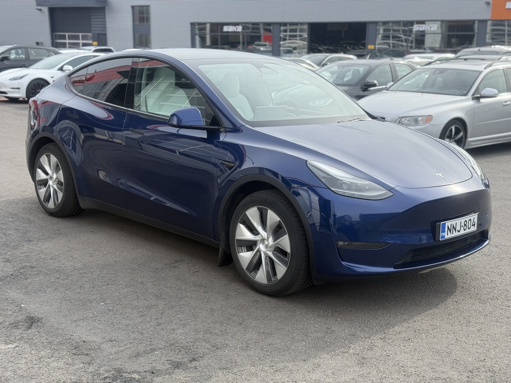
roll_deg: +0.2
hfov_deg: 39.7
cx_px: 256
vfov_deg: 30.3
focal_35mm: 48
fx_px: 709
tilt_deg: -11.8
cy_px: 192
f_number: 1.78
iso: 64
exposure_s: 1/1513
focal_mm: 6.76
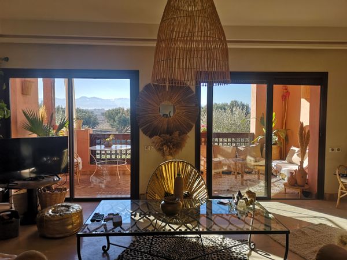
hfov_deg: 65.3
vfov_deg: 51.4
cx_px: 174
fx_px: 271
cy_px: 130
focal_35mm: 27
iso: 50
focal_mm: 5.58
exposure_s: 1/520
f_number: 1.8
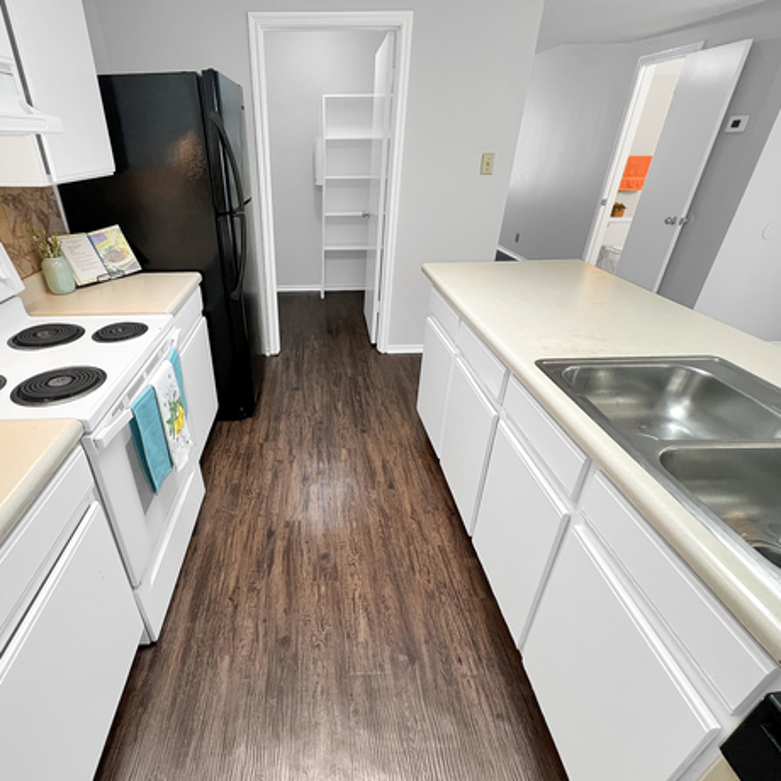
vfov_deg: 87.4
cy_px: 402
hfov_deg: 86.5
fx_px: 408
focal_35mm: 16
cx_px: 317
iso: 160
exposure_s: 1/60
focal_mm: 1.57
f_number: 1.8
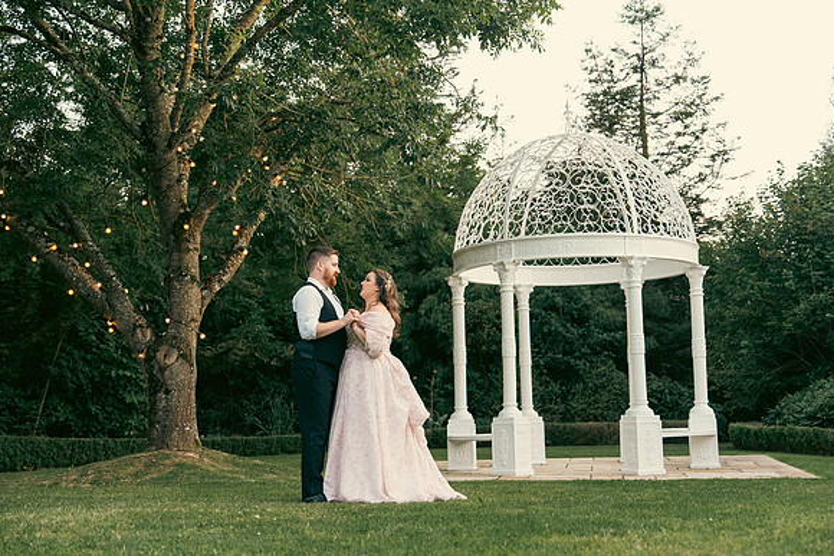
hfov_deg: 37.5
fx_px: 1228
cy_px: 278
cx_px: 417
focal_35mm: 53
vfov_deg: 25.5
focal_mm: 53
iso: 1250
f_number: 3.5
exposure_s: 1/200
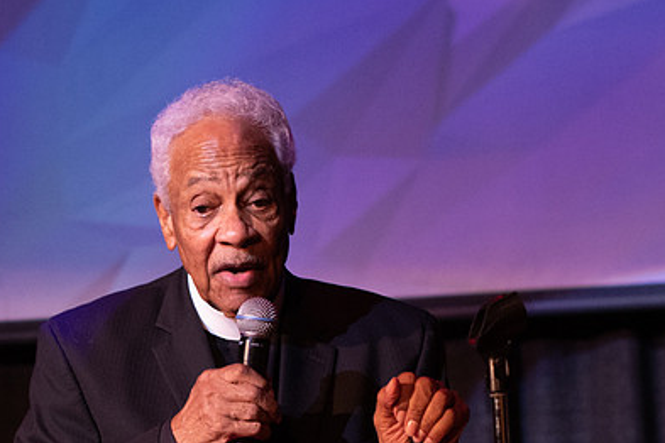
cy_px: 459
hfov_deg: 12.4
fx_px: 3048
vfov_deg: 8.3
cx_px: 123
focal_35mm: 165
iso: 1600
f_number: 2.8
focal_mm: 50
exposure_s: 1/100
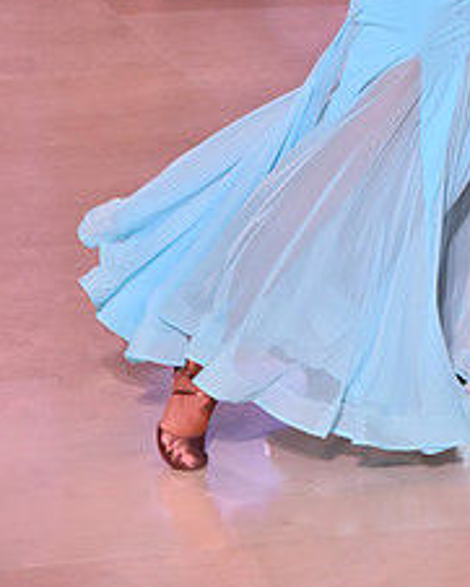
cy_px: -158
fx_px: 3597
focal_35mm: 207
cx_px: 453
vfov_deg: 9.2
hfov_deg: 7.4
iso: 2500
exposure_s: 1/320
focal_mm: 86
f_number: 6.3
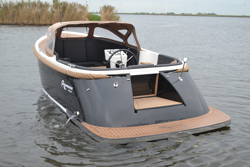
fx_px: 354
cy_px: 84
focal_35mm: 51
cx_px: 125
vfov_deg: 26.5
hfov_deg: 38.9
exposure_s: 1/125
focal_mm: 34
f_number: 5.6
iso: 200
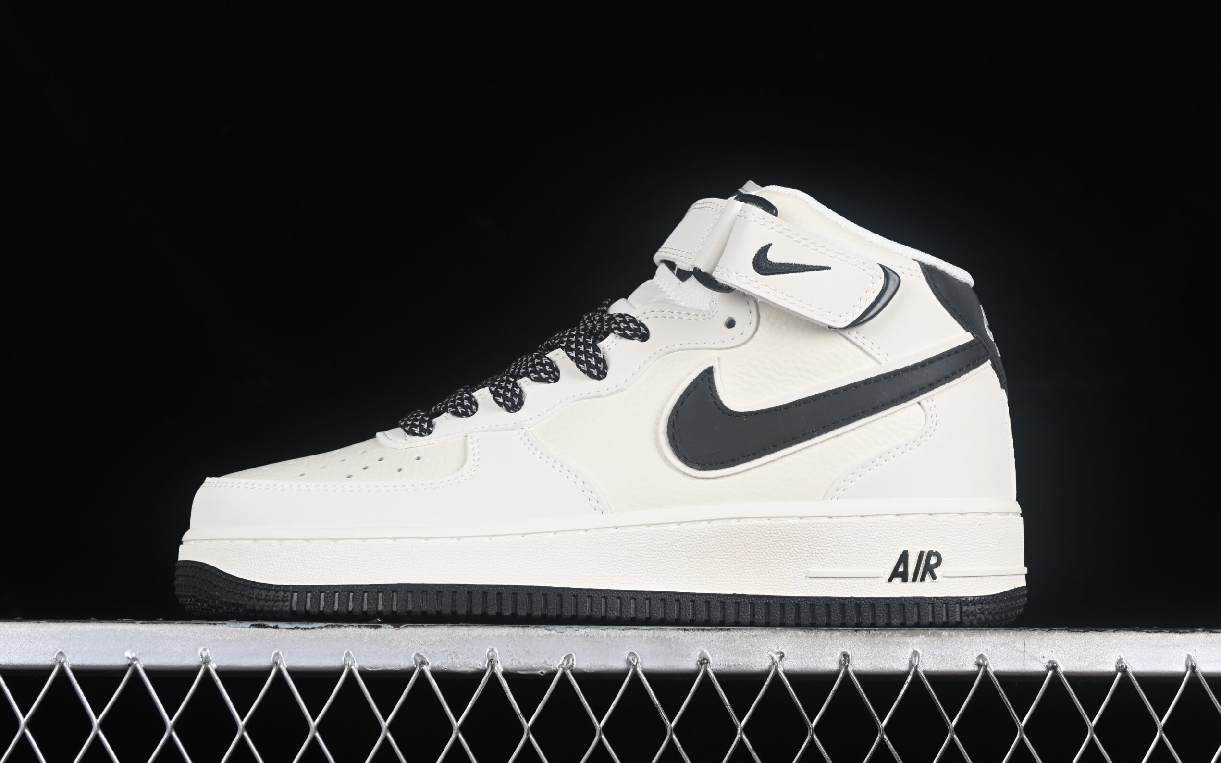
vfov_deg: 16.9
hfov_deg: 26.8
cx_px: 607
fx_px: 2562
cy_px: 375
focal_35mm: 77
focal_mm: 50
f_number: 8
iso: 160
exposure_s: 1/100
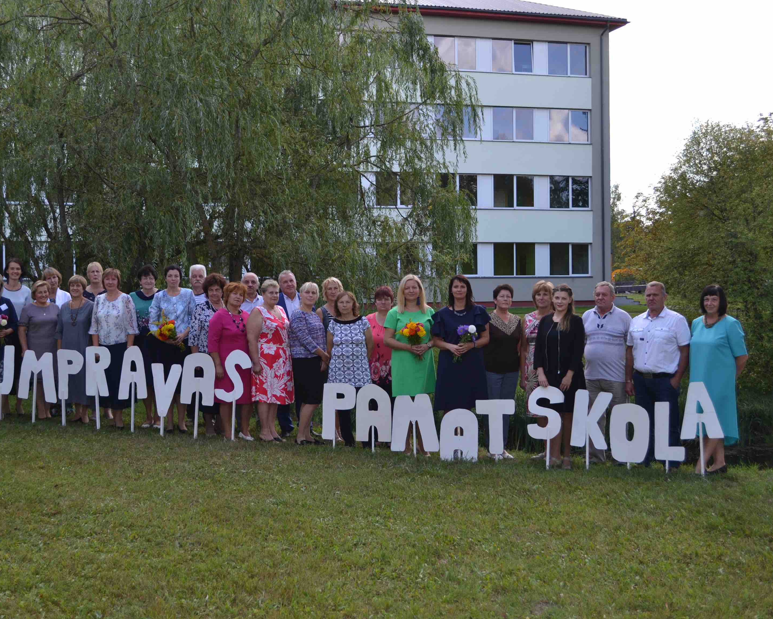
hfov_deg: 41.9
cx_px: 329
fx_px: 1007
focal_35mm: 44
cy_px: 310
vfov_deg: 34.2
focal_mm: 26
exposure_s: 1/200
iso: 100
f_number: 5
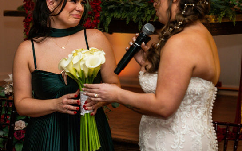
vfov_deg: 9.8
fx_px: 884
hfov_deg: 15.6
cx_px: 85
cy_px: 74
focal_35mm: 134
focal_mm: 70
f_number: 2.8
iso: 500
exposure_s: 1/100
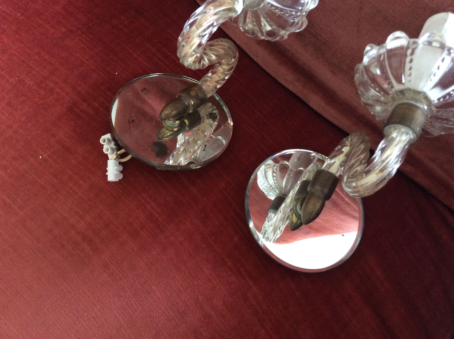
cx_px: 227
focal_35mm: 32
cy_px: 170
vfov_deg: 44.1
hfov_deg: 56.9
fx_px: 419
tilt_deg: -80.7
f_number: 2.4
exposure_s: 1/25
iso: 160
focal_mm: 3.3
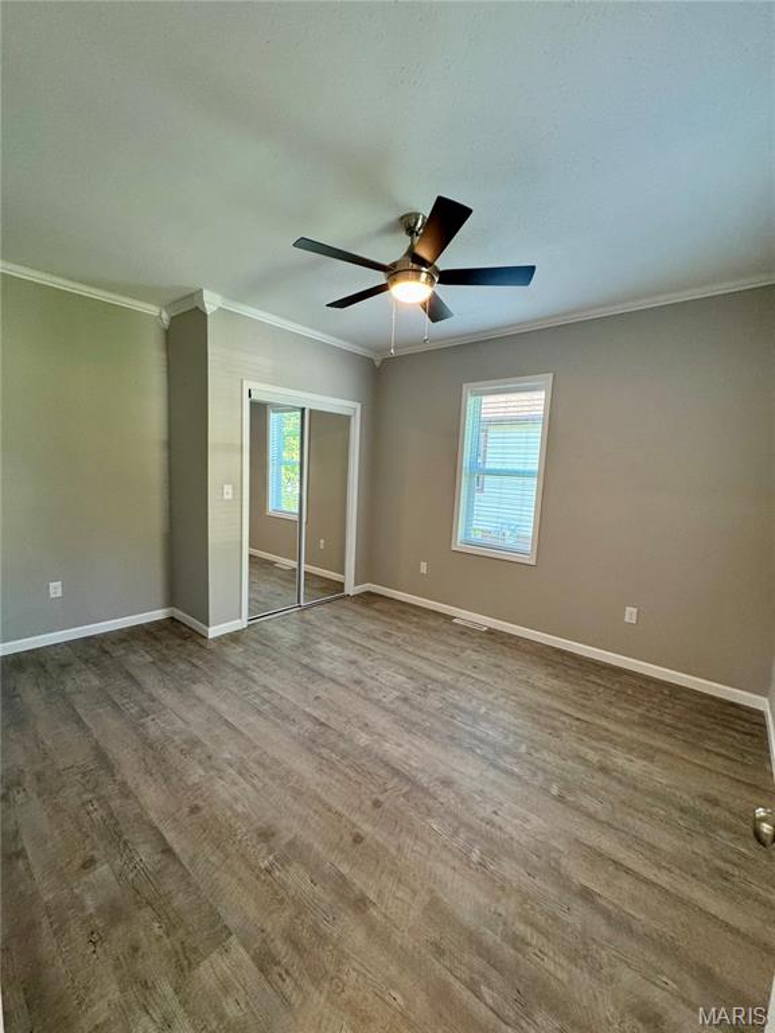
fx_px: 418
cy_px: 516
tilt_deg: -6.2
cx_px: 388
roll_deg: -2.1
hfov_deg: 85.7
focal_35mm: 14
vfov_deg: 102.1
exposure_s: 1/120
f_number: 2.2
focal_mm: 2.22
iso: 200
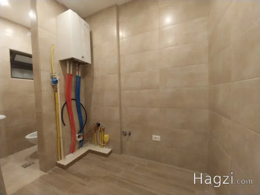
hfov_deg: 106.2
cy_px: 98
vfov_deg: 89.9
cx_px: 130
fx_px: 98
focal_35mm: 13
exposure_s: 1/20
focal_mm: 1.3
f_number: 2.2
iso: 323
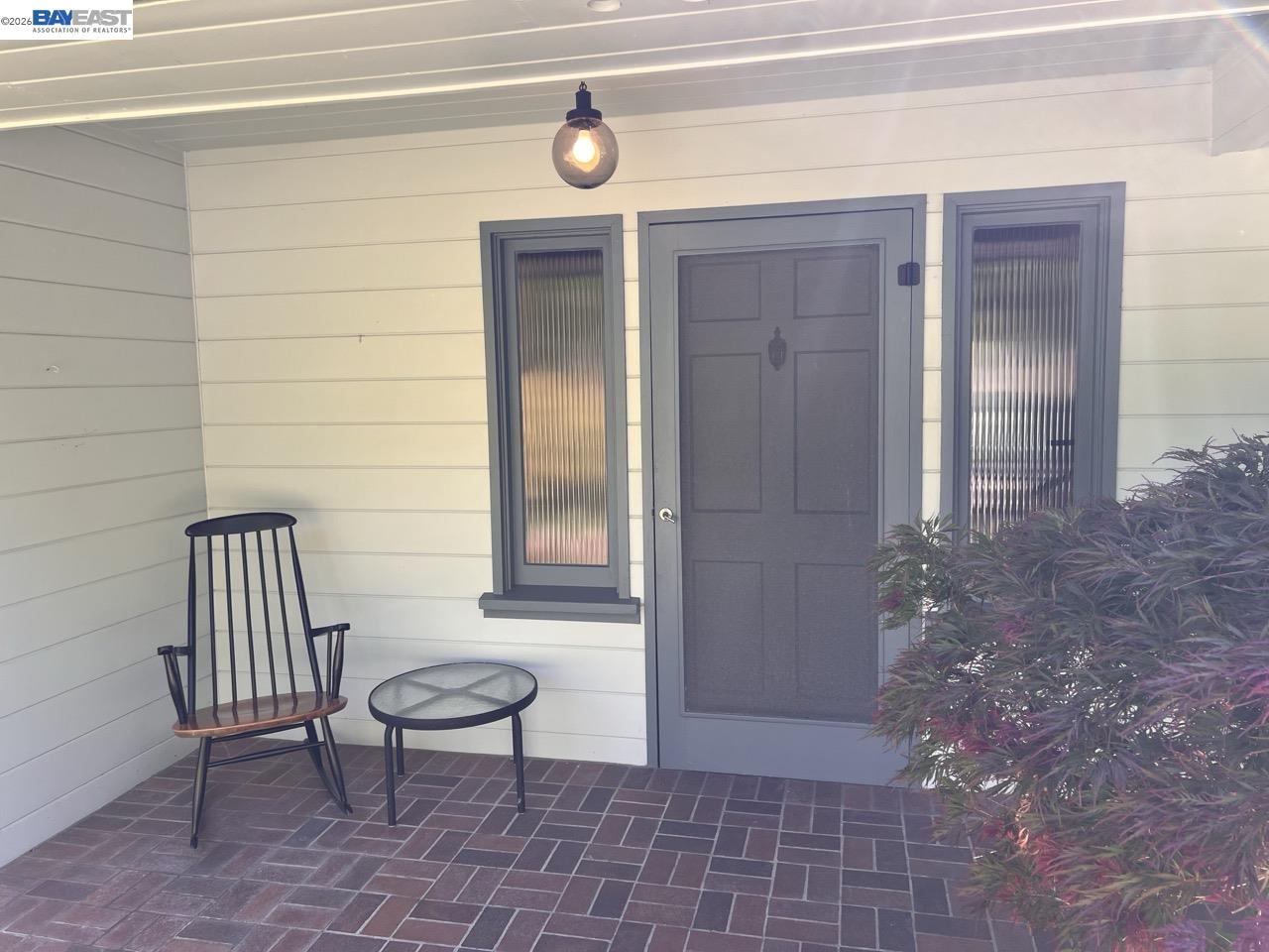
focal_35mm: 26
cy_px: 476
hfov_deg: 67.3
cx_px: 634
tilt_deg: -7.2
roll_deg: +1.0
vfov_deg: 53.1
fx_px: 953
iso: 50
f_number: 1.5
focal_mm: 5.7
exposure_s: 1/306
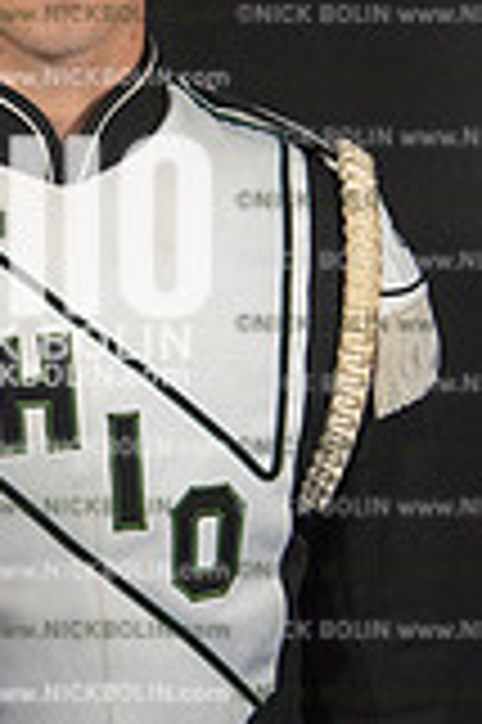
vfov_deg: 18.2
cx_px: 23
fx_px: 2254
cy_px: 261
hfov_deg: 12.1
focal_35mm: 112
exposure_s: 1/640
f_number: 5.6
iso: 2000
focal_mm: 40
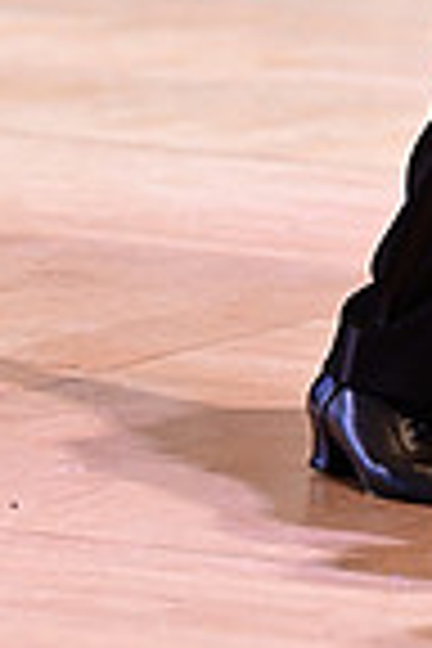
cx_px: 603
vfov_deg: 4.6
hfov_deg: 3.1
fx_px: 7991
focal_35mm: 444
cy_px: -418
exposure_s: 1/250
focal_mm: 110
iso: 1600
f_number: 3.5
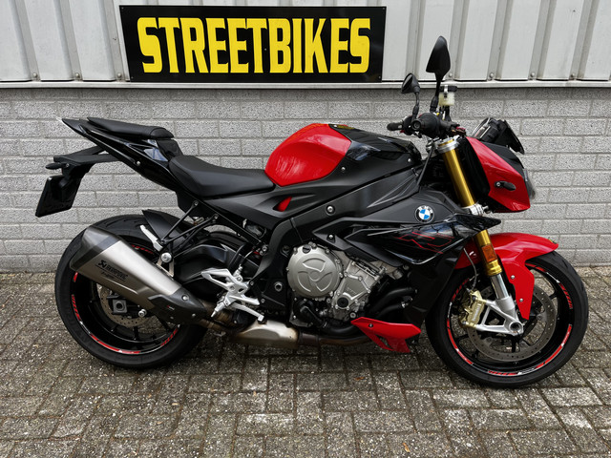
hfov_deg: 67.3
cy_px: 229
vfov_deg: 53.1
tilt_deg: -23.7
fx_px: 459
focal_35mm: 26
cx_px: 306
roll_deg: +0.2
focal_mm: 5.1
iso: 40
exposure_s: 1/122
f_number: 1.6
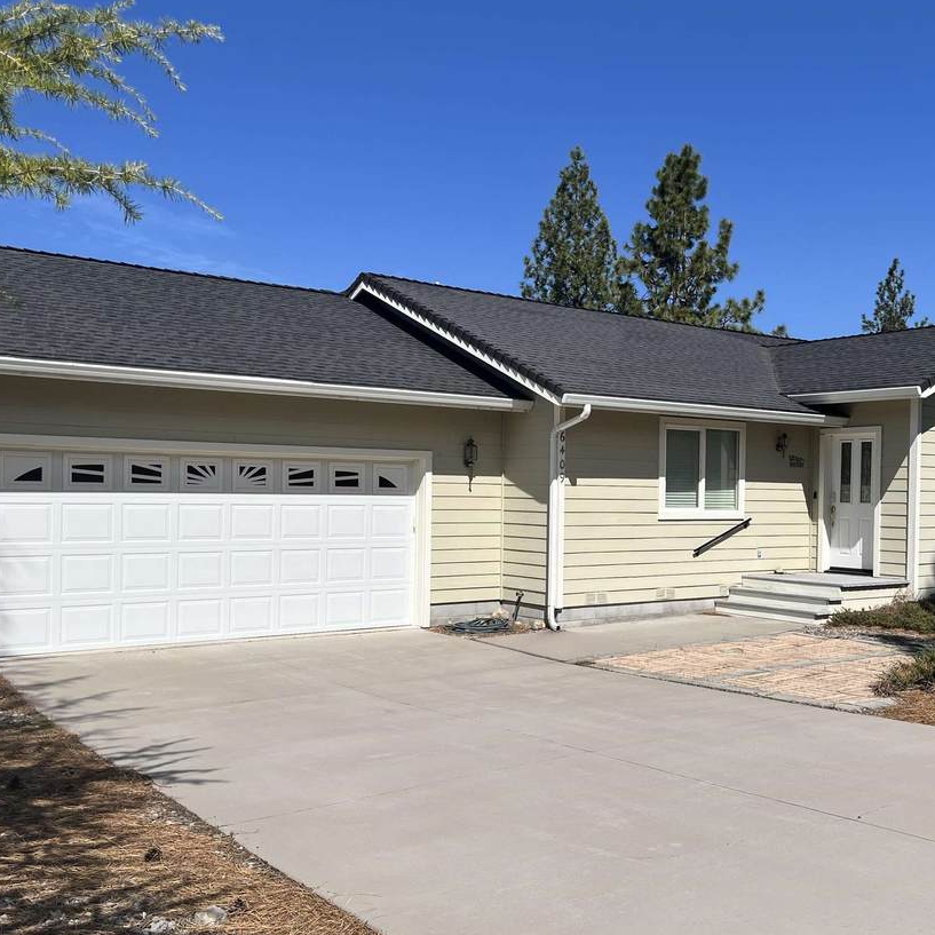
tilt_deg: -0.7
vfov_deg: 46.0
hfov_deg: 45.6
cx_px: 593
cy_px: 523
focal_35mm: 36
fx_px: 1100
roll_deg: -0.9
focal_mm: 5.1
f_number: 1.6
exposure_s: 1/6897
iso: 50
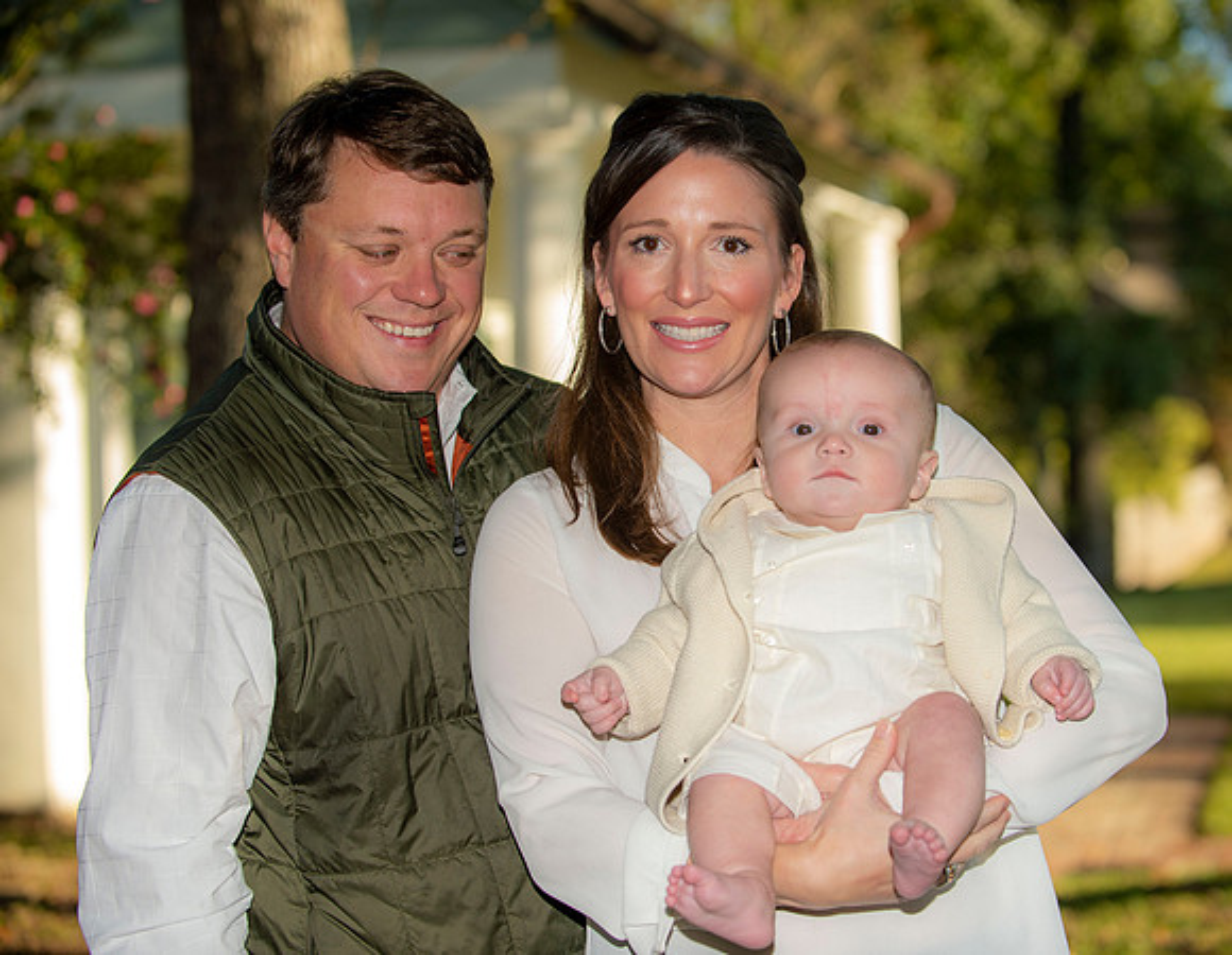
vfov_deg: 19.4
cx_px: 713
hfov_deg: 24.9
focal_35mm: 77
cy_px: 478
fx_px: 2790
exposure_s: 1/320
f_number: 5
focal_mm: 70
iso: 100
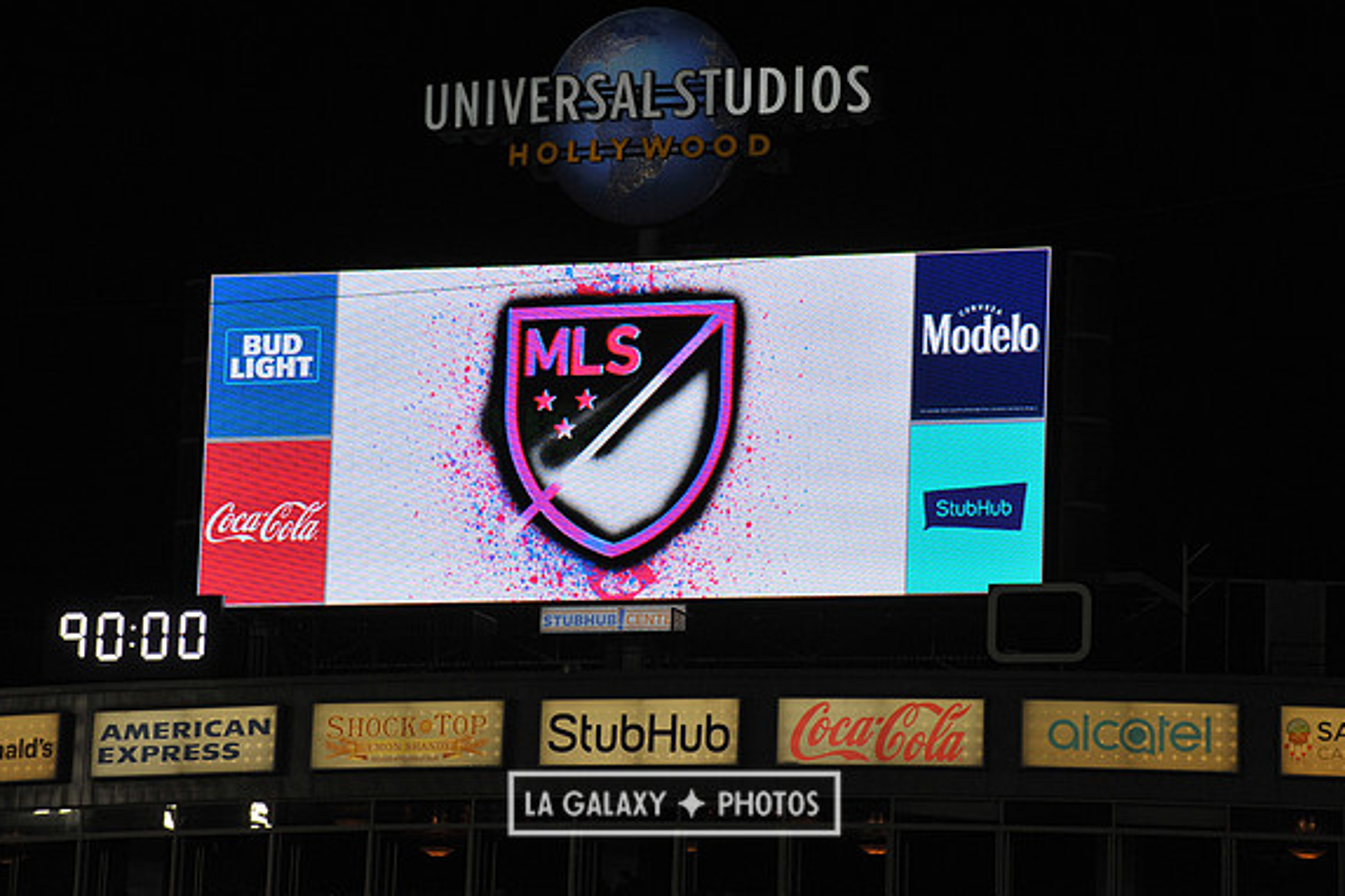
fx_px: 6799
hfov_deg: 11.3
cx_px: 674
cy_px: 450
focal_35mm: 182
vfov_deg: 7.5
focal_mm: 180
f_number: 11
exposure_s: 1/500
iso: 1600
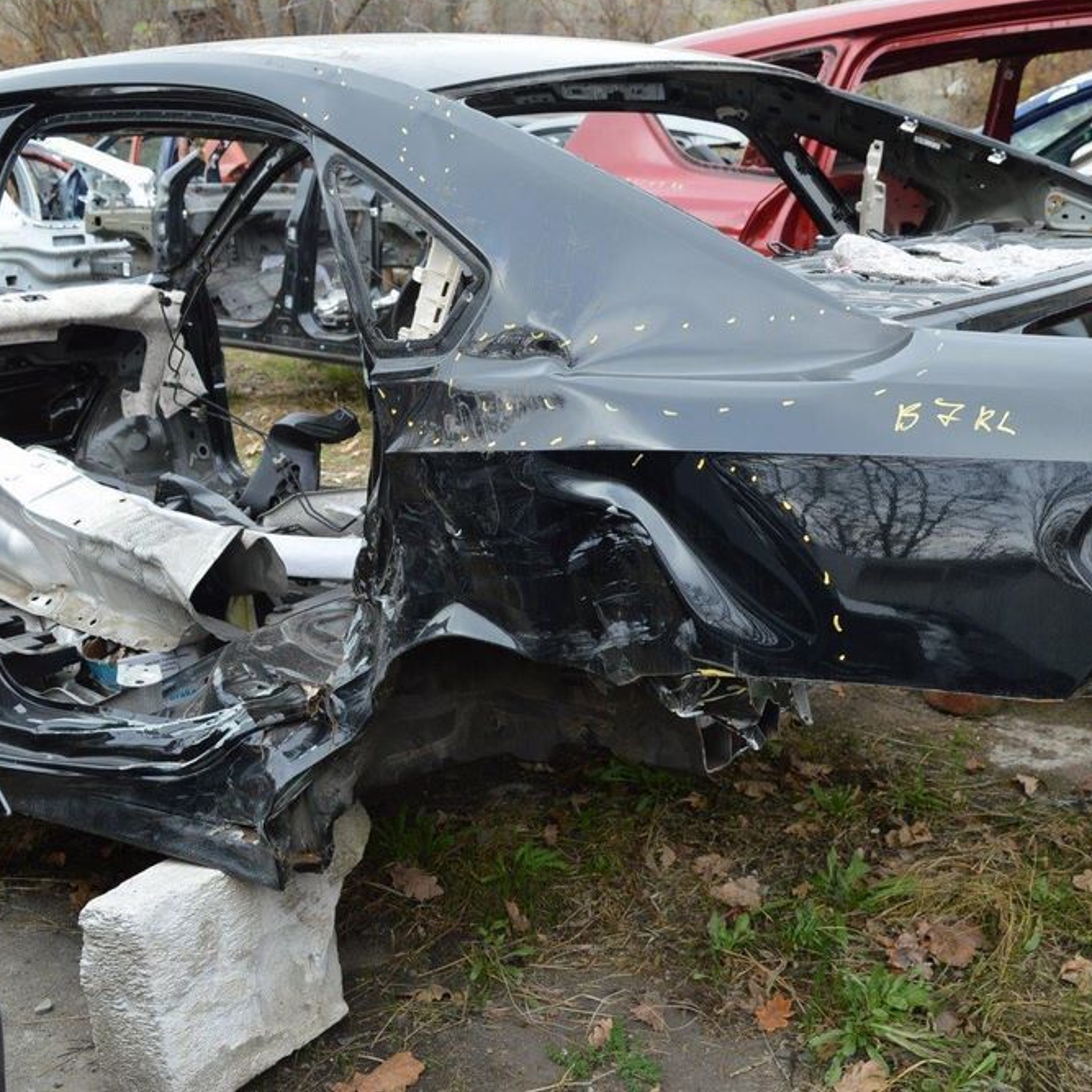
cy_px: 536
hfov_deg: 39.1
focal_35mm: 43
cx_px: 589
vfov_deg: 39.2
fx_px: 1535
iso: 250
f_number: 5.6
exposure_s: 1/125
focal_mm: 22
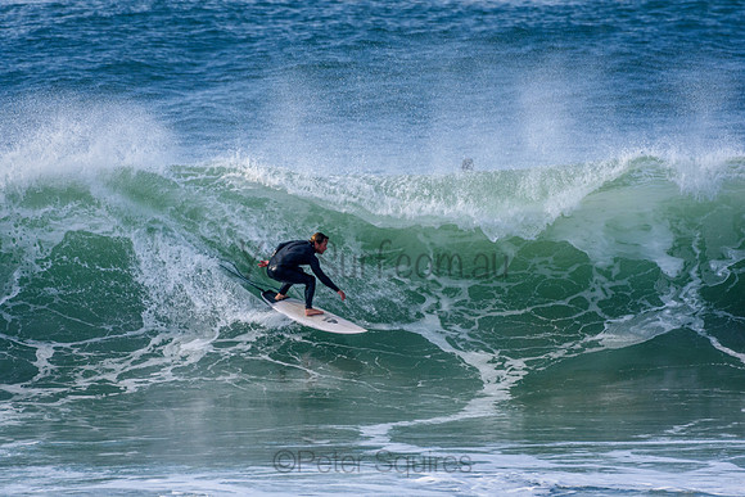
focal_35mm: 750
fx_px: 15524
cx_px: 372
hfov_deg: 2.7
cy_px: 248
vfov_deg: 1.8
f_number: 5.6
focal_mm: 500
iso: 450
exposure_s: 1/2000
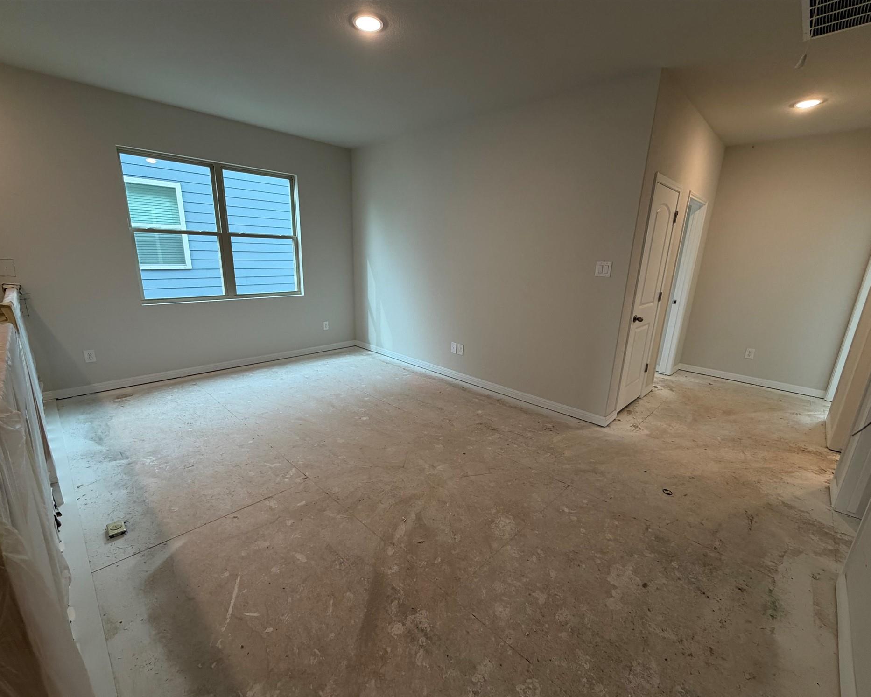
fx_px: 387
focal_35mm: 15
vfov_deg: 84.0
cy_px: 357
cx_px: 429
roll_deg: -1.8
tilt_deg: -15.1
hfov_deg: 96.8
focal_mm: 2.22
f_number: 2.2
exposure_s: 1/120
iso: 200
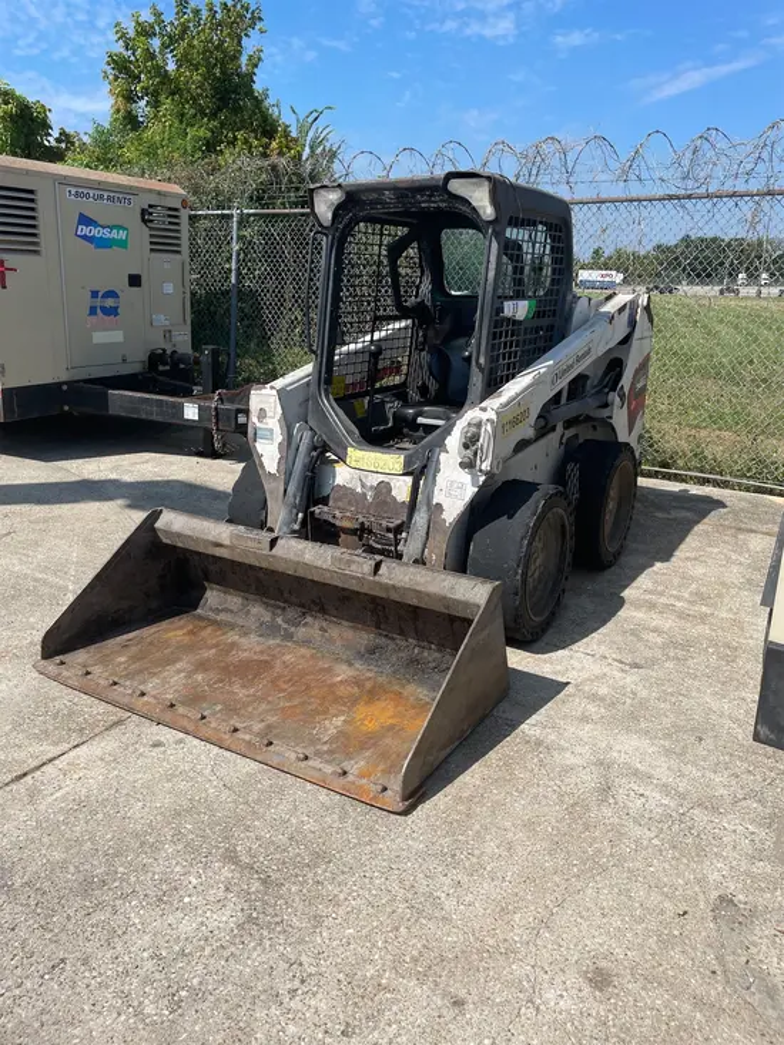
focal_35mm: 26
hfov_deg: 53.1
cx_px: 392
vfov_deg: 67.3
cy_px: 522
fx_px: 785
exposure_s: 1/4132
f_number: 1.6
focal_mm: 4.2
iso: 32
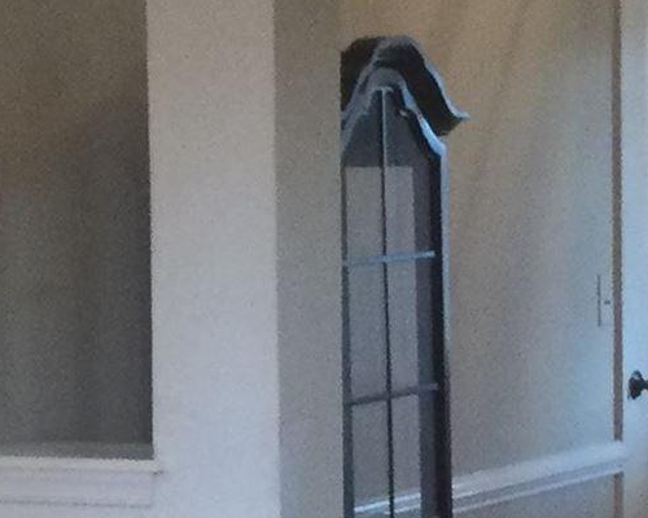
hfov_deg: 10.4
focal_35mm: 186
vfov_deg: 8.3
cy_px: 546
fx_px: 3567
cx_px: 481
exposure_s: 1/30
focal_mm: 3.3
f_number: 2.4
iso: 100
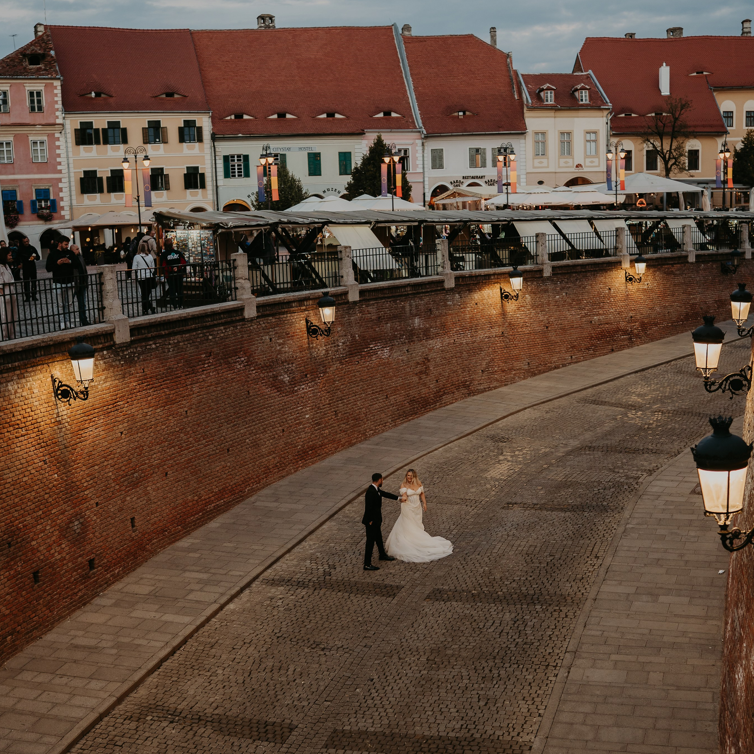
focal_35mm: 45
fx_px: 1109
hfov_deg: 37.6
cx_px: 378
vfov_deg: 37.3
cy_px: 471
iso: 320
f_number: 2.2
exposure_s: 1/125
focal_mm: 35
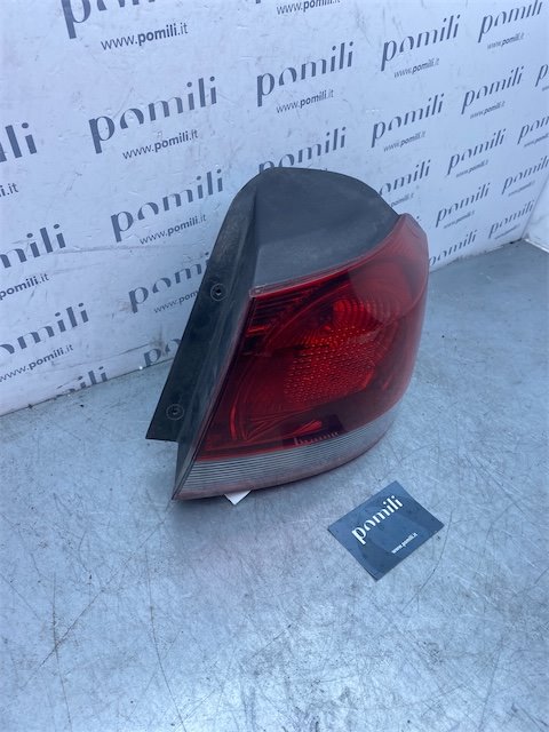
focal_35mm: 26
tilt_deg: -37.4
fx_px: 550
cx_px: 274
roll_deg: -11.7
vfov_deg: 67.3
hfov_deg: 53.1
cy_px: 366
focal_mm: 4.25
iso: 32
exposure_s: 1/871
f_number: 1.8
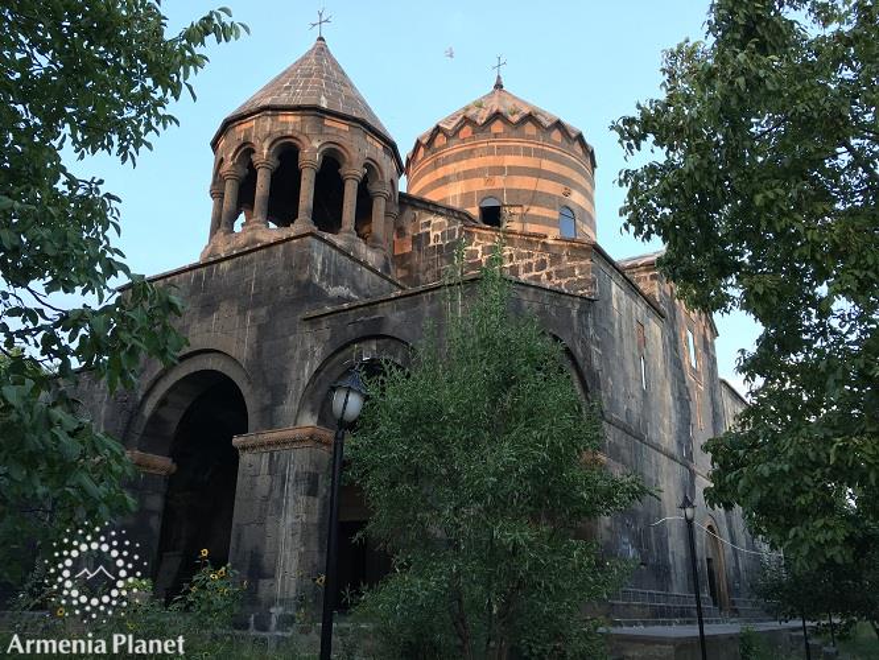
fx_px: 737
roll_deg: -1.4
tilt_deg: +19.7
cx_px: 440
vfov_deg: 48.3
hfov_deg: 61.6
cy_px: 330
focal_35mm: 29
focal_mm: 4.15
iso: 32
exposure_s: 1/50
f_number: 2.2
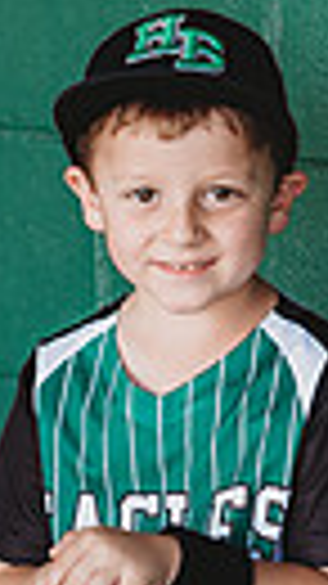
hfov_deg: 3.9
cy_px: 576
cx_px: 162
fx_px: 4768
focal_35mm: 308
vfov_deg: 7.0
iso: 320
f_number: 2.8
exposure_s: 1/250
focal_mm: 85
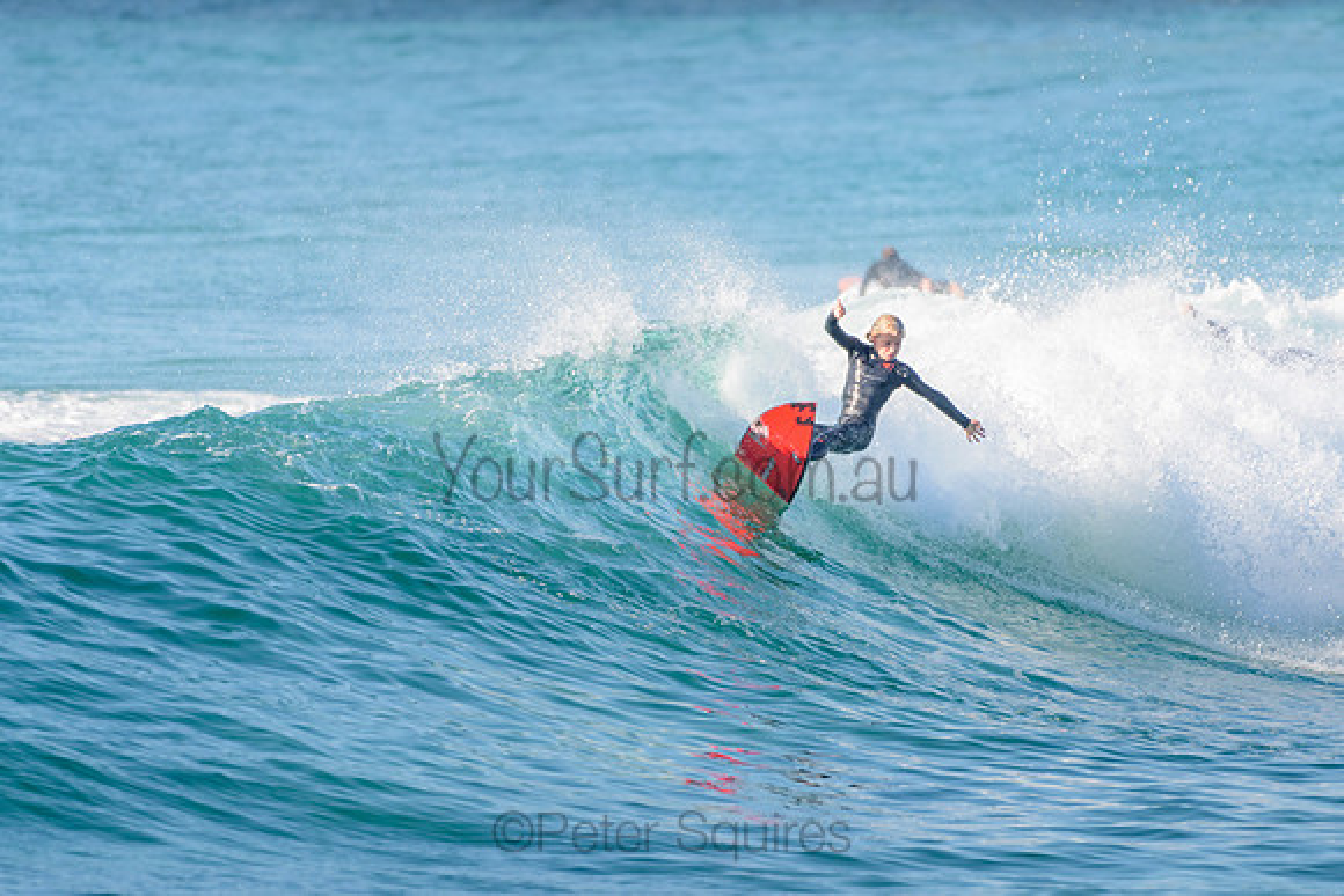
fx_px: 23253
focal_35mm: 623
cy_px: 477
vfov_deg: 2.2
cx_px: 656
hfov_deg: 3.3
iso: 640
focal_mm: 500
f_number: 5.6
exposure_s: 1/2000
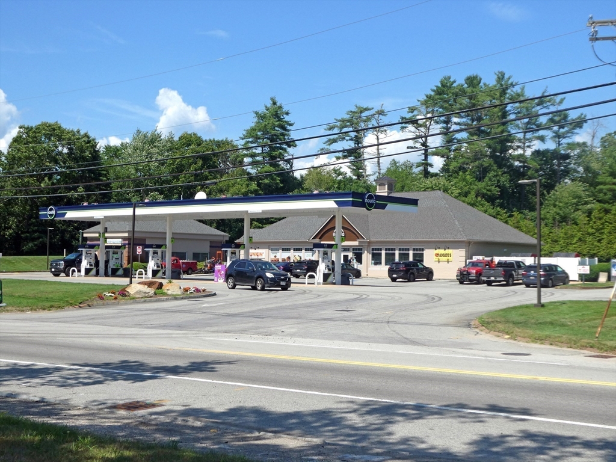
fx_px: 890
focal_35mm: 50
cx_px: 308
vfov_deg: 29.1
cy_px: 231
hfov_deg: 38.2
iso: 80
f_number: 4.1
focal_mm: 9
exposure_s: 1/800
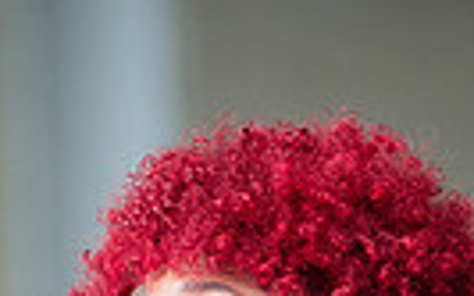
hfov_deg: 3.1
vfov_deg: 1.9
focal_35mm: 675
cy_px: 666
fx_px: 8716
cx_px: 256
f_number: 2.8
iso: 1000
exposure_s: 1/640
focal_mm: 135
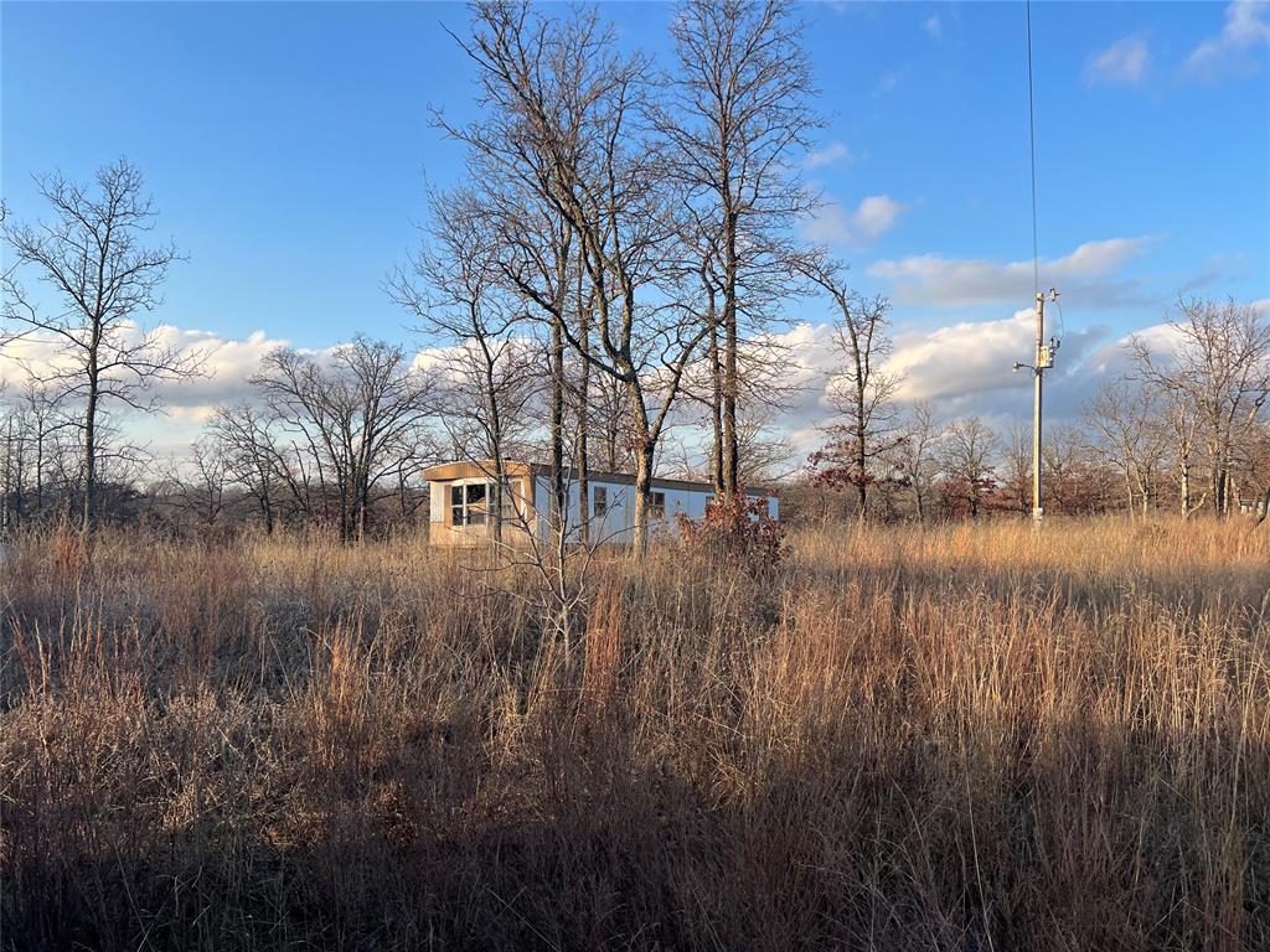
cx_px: 635
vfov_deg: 53.1
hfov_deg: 67.3
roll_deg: -0.4
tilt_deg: +1.6
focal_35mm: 26
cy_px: 476
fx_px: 954
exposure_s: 1/1488
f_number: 1.5
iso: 50
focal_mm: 5.7
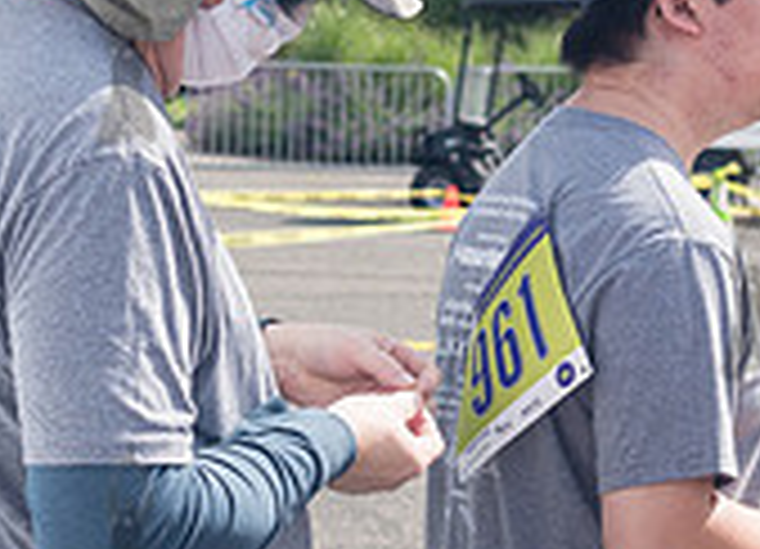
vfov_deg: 10.3
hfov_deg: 14.1
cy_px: 327
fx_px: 3054
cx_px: 542
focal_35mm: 141
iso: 200
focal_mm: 35
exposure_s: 1/1250
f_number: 4
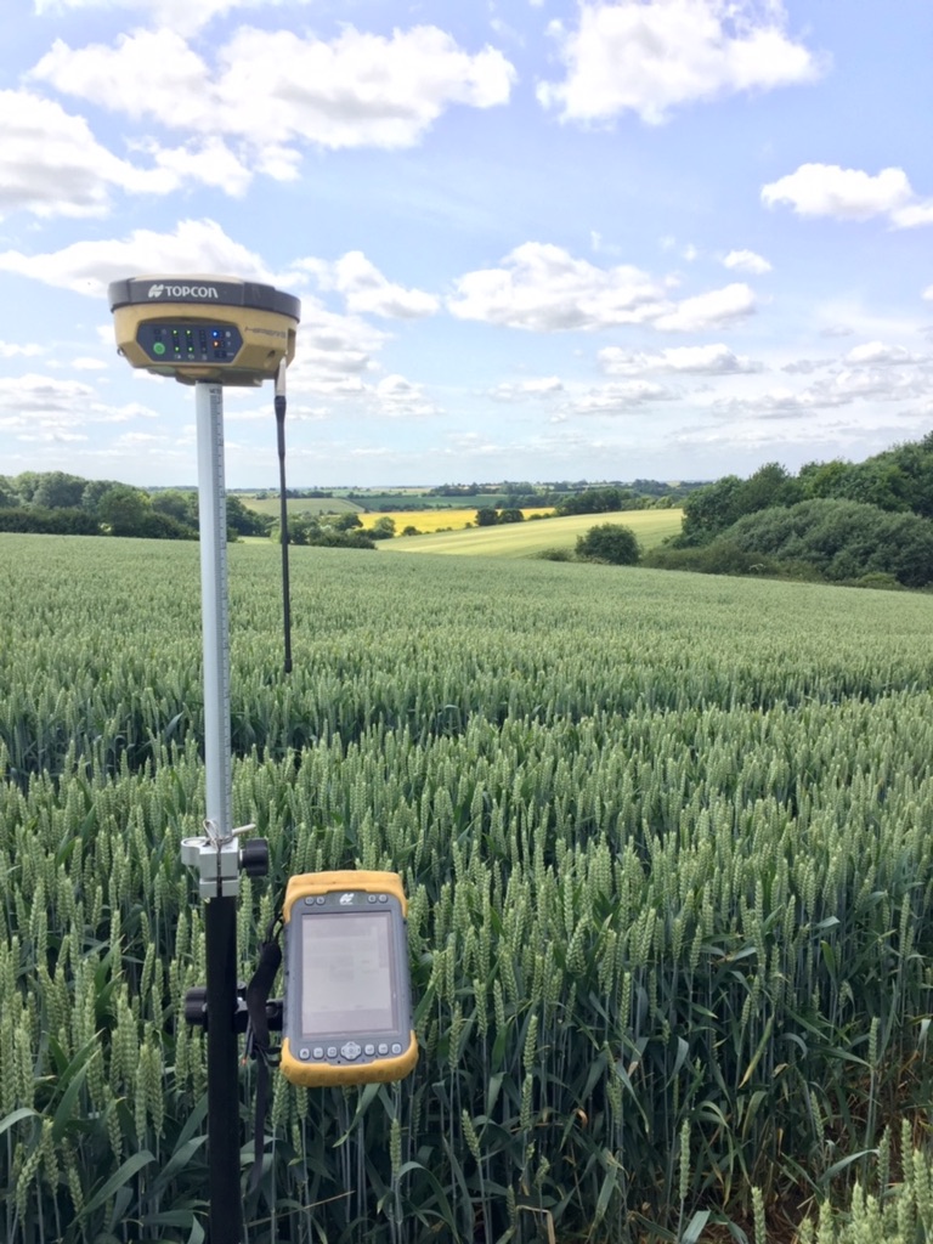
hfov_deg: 48.2
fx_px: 1042
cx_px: 466
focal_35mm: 29
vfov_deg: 61.7
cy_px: 622
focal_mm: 4.15
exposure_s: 1/824
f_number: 2.2
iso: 32
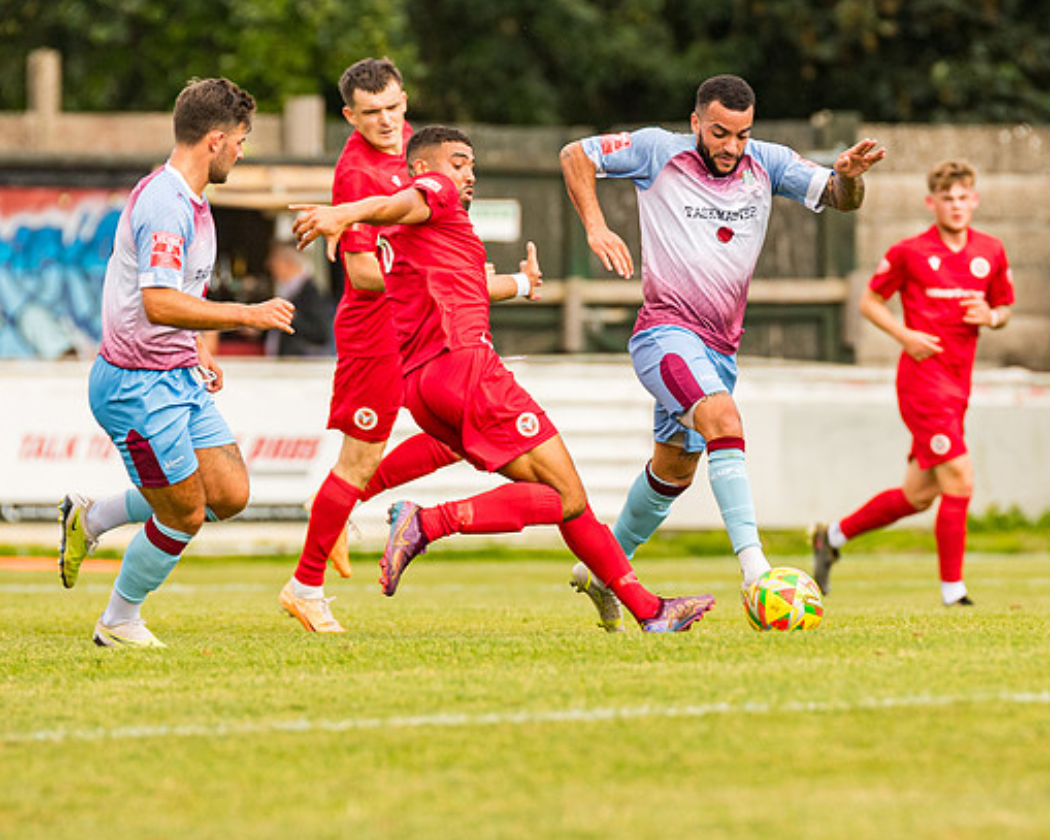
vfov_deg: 2.4
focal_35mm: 635
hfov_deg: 3.0
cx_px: 584
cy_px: 425
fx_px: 19729
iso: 640
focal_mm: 300
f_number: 4
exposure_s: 1/2500
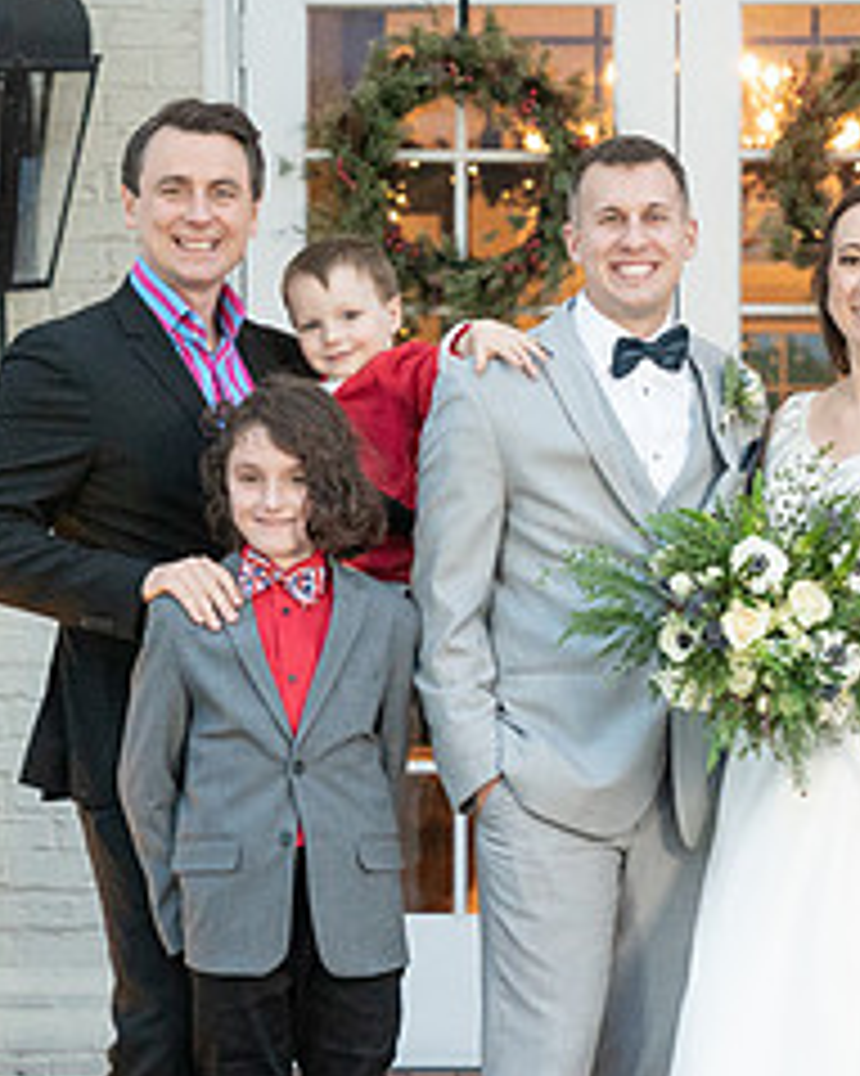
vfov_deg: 11.0
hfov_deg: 8.8
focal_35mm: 175
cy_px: 662
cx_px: 559
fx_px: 5571
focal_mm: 70
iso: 4000
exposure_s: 1/100
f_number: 4
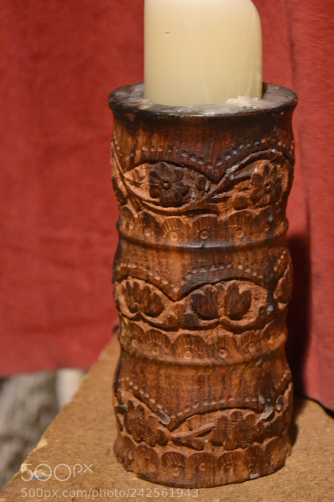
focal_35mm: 107
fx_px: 1489
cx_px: 202
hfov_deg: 12.8
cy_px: 215
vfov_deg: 19.1
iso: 3200
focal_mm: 58
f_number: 5
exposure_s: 1/10
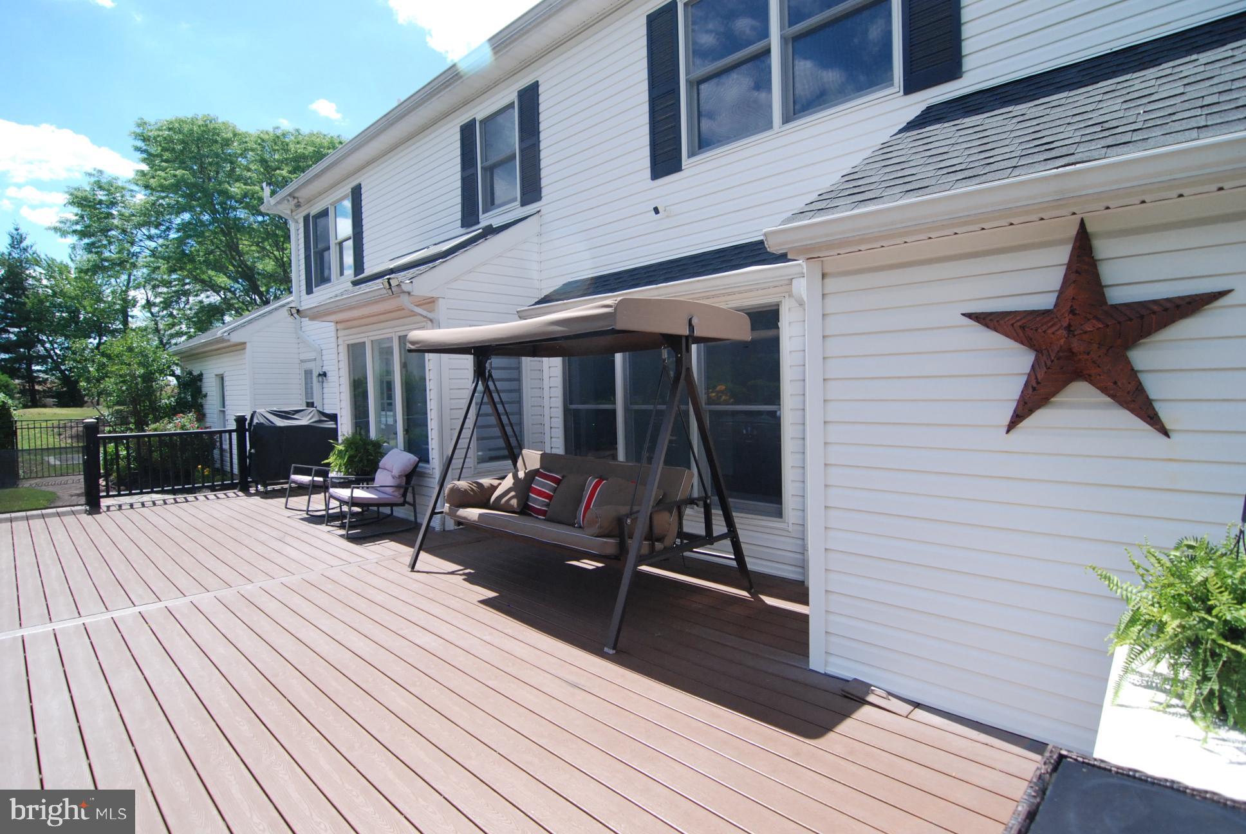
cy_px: 417
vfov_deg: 67.5
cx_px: 623
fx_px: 624
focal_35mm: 18
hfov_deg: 89.9
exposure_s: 1/4000
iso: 800
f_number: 4
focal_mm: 12
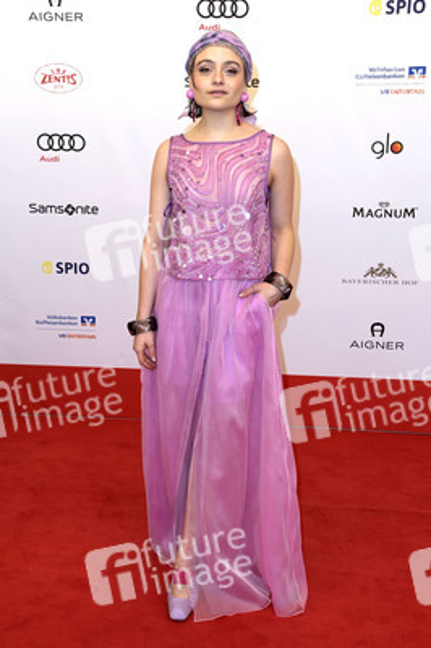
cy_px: 324
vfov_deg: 41.1
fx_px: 863
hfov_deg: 28.0
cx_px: 216
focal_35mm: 48
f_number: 6.3
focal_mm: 48
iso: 400
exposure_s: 1/250
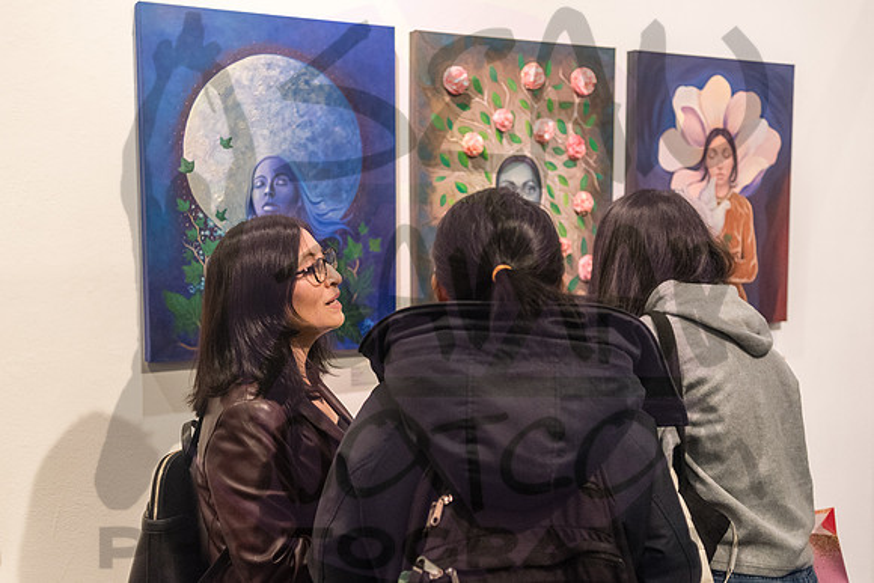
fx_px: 1025
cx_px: 376
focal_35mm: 42
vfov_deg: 31.7
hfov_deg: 46.0
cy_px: 313
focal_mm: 35
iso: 3200
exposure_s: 1/640
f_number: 2.2
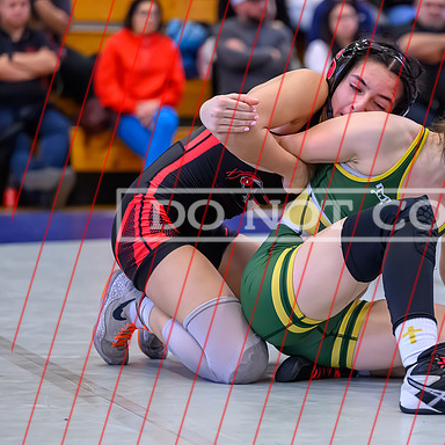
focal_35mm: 156
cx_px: 374
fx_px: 2269
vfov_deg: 11.2
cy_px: 265
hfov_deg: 11.2
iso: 8000
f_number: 2.8
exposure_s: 1/640
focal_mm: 96
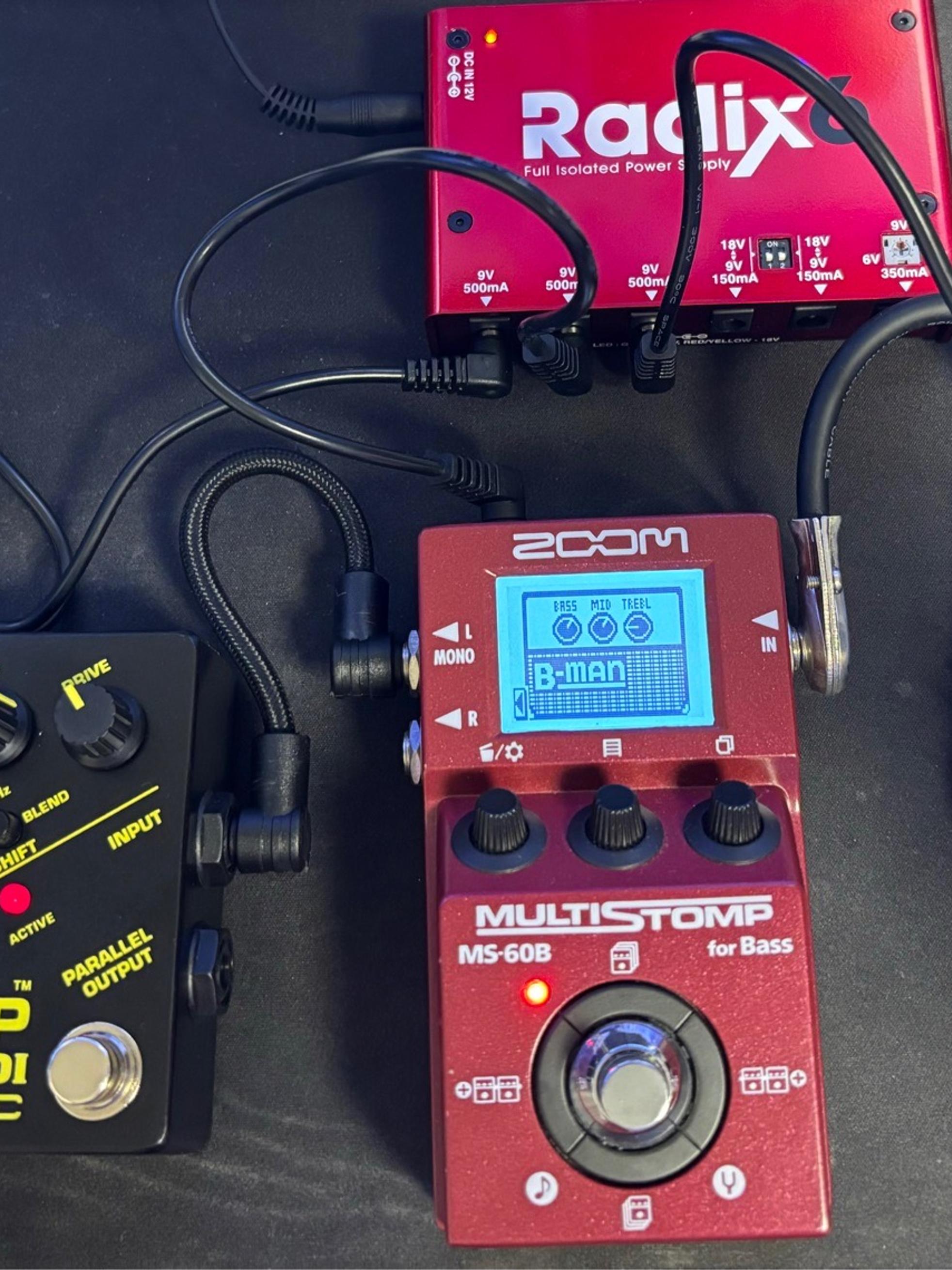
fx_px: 953
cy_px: 635
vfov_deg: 67.3
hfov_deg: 53.1
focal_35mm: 26
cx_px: 476
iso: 640
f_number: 1.6
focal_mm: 5.96
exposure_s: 1/40
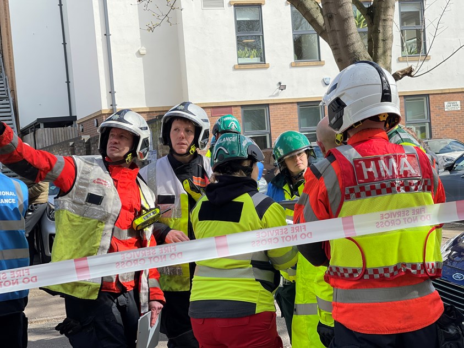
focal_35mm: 64
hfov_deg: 30.3
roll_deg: +3.5
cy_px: 174
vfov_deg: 22.9
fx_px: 858
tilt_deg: -1.3
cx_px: 232
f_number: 2.2
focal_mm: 7.5
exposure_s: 1/690
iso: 32
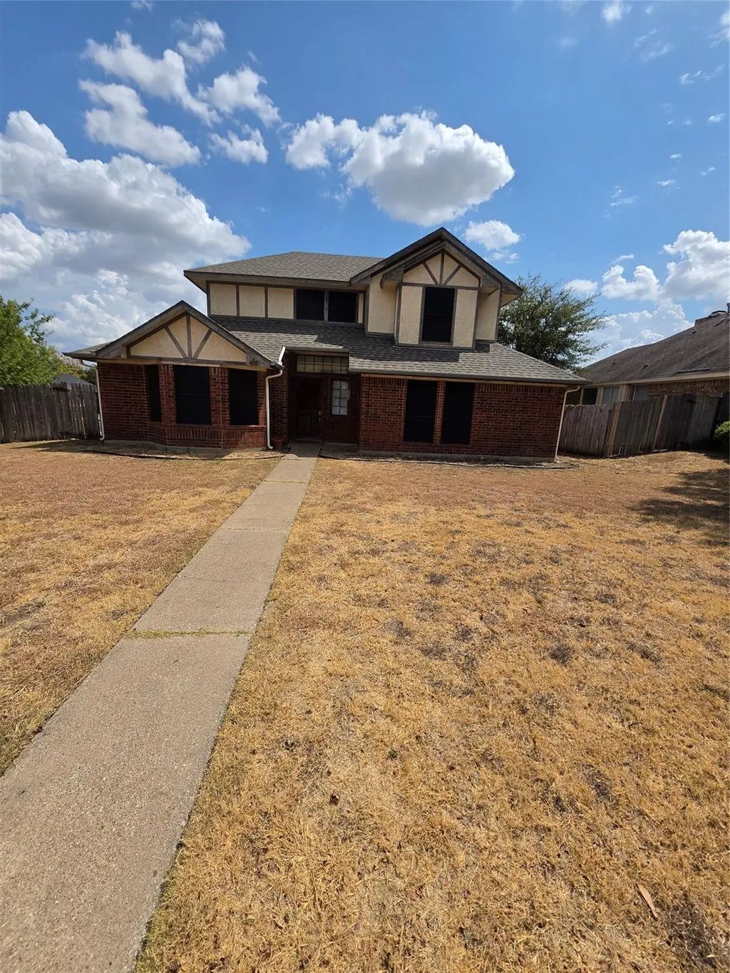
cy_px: 486
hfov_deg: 89.9
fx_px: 365
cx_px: 365
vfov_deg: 106.2
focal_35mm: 13
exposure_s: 1/2686
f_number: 1.9
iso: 40
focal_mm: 2.2
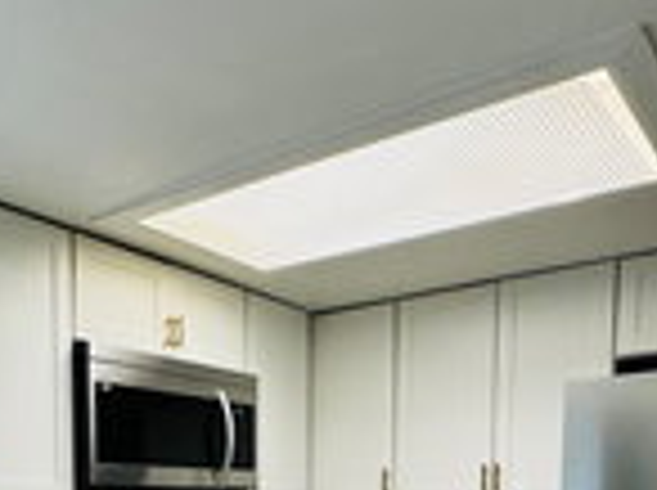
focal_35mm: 41
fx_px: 777
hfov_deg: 45.6
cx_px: 259
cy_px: 566
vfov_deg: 30.5
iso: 250
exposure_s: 1/60
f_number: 2.2
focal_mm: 2.22
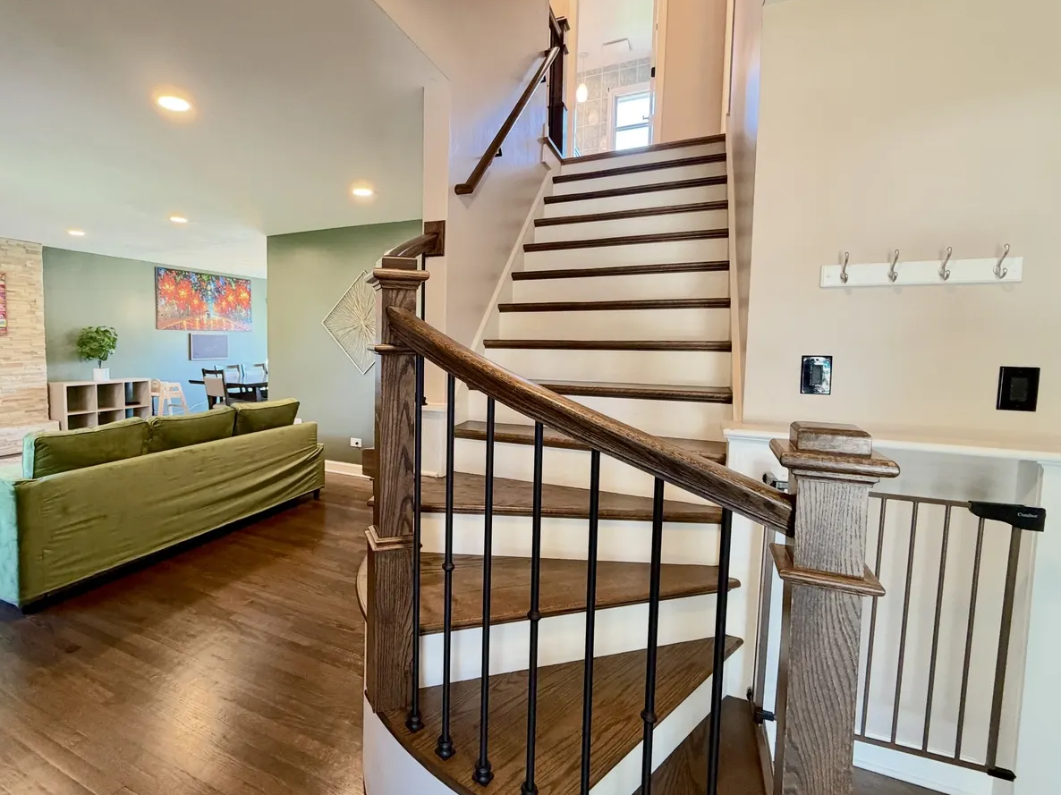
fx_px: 521
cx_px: 437
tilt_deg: -2.4
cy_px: 371
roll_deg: -0.4
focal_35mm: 17
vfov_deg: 74.6
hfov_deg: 90.1
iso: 320
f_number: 2.2
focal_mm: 2.22
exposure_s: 1/60
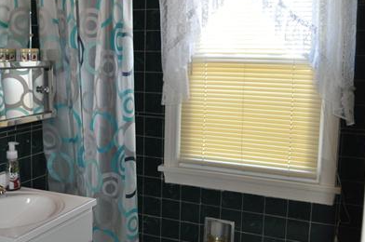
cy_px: 112
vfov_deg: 27.4
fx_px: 496
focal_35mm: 49
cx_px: 103
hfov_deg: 39.6
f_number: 3.8
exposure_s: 1/100
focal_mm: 20
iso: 800
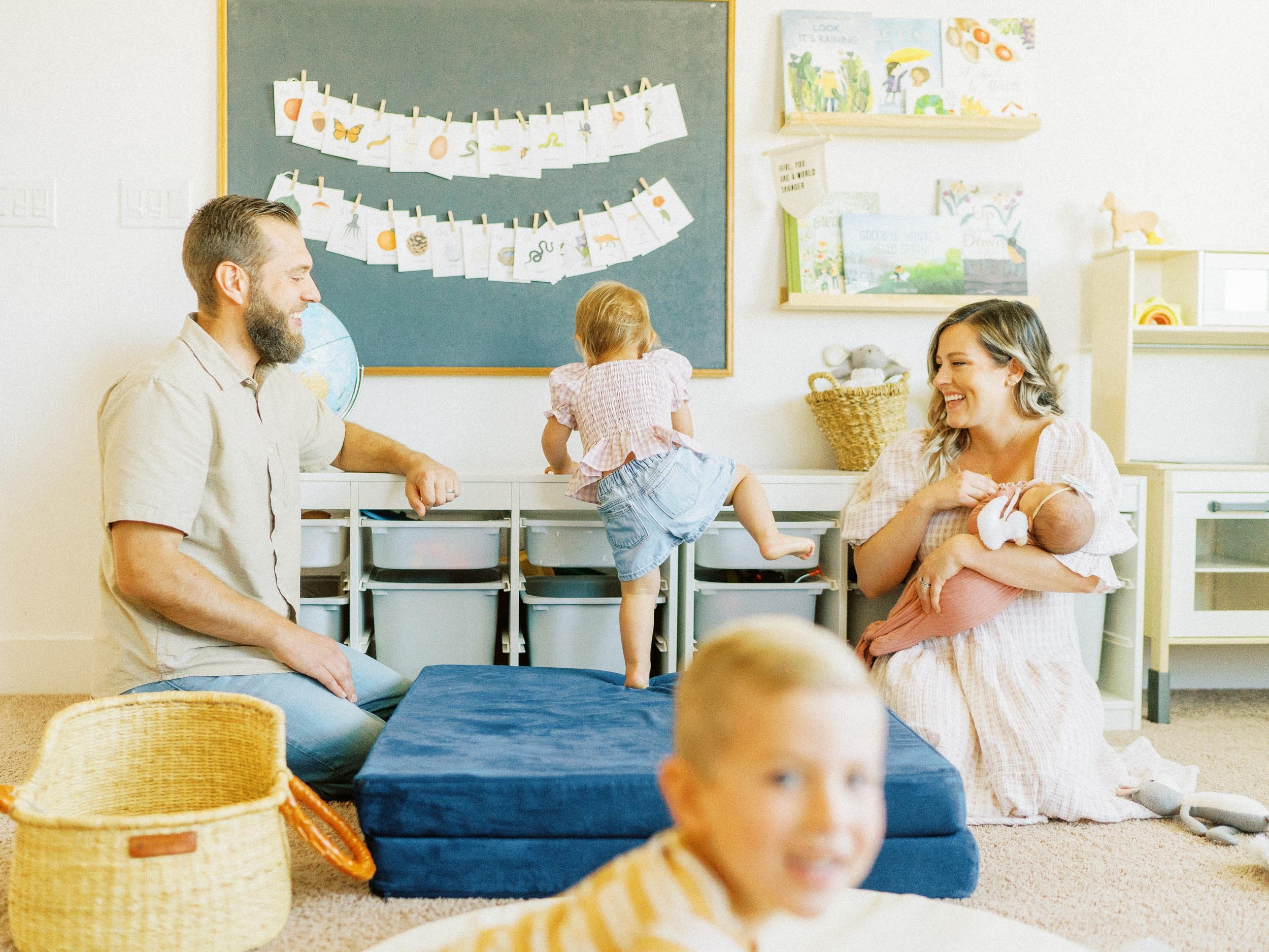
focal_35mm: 38
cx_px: 582
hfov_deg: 49.1
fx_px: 1388
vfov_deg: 37.9
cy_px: 476
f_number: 1.6
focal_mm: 35
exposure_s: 1/800
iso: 1000
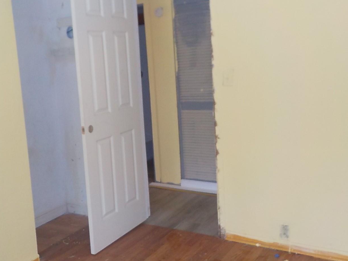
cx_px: 151
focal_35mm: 39
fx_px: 392
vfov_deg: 36.6
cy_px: 101
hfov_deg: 47.7
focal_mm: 4.1
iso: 200
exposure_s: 1/30
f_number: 3.3
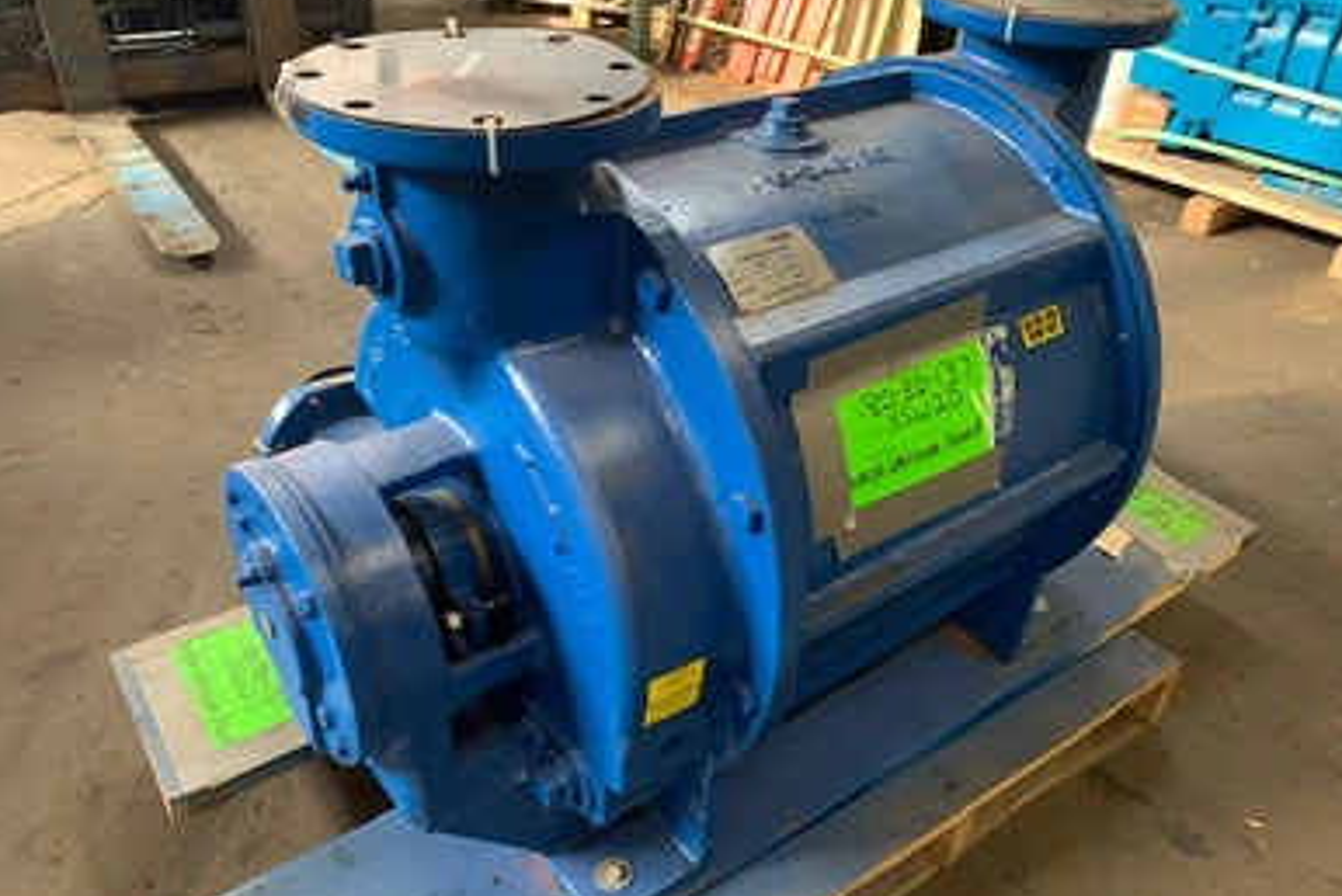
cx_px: 688
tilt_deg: -35.1
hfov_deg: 65.4
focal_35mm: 28
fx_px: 1045
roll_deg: -2.6
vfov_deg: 46.5
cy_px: 465
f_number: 1.8
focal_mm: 4.25
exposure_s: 1/55
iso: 400
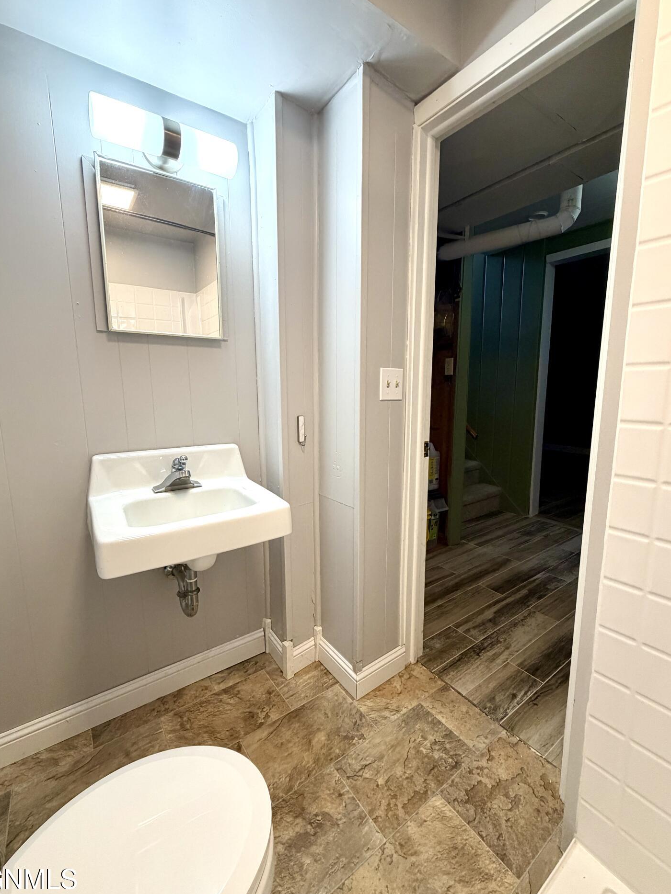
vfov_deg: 98.2
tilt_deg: -7.1
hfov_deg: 81.7
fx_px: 388
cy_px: 444
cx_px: 340
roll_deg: +0.0
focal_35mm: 15
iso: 250
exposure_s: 1/120
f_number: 2.2
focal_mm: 2.22
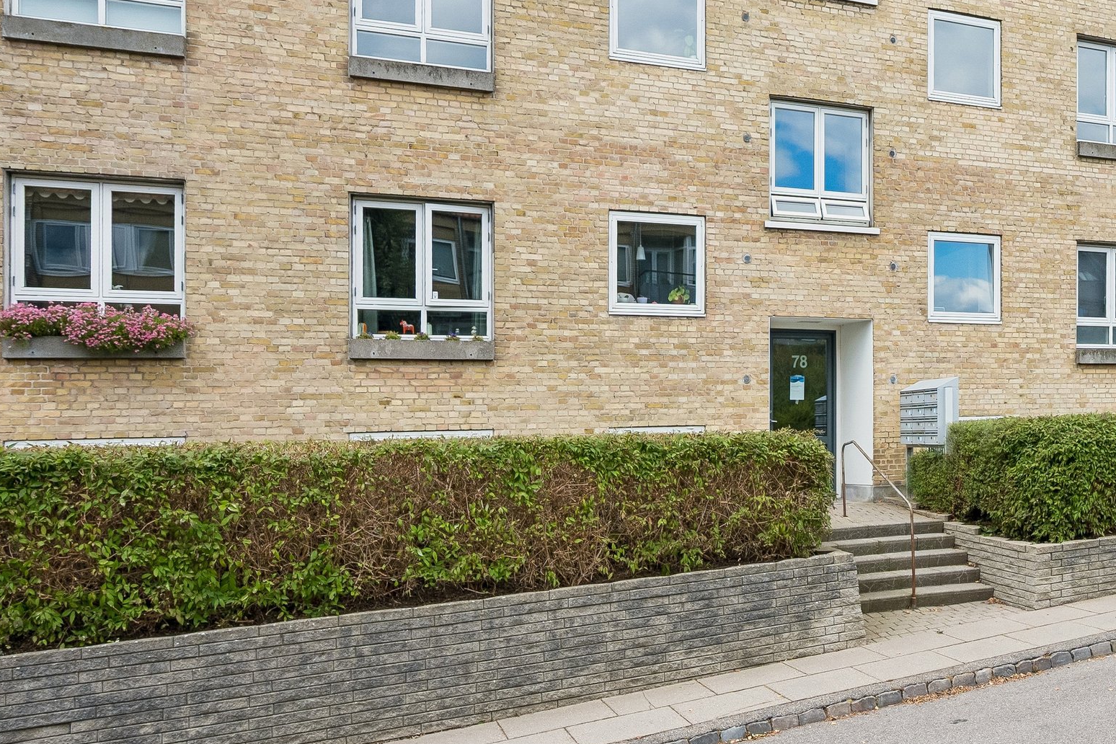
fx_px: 991
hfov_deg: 53.7
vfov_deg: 37.7
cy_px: 39
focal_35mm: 32
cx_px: 934
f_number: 6.3
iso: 400
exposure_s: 1/640
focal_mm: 16.5
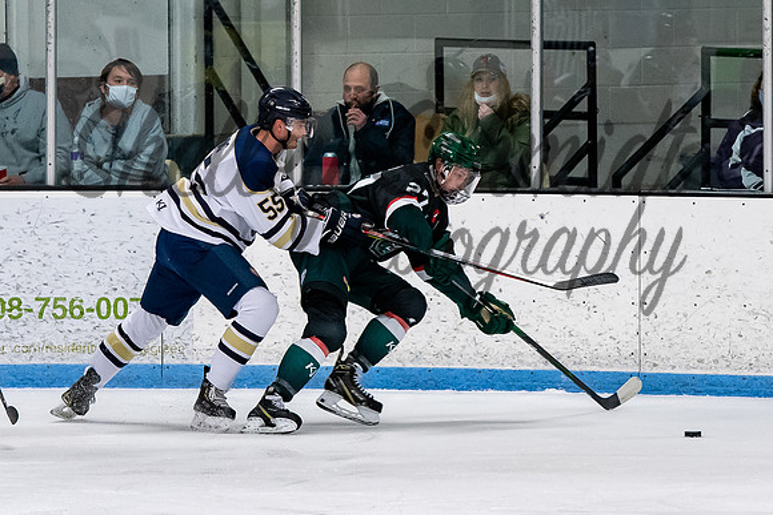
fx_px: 9565
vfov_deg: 3.1
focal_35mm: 445
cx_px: 377
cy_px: 220
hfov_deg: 4.6
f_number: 3.5
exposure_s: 1/800
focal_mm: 175
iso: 2500
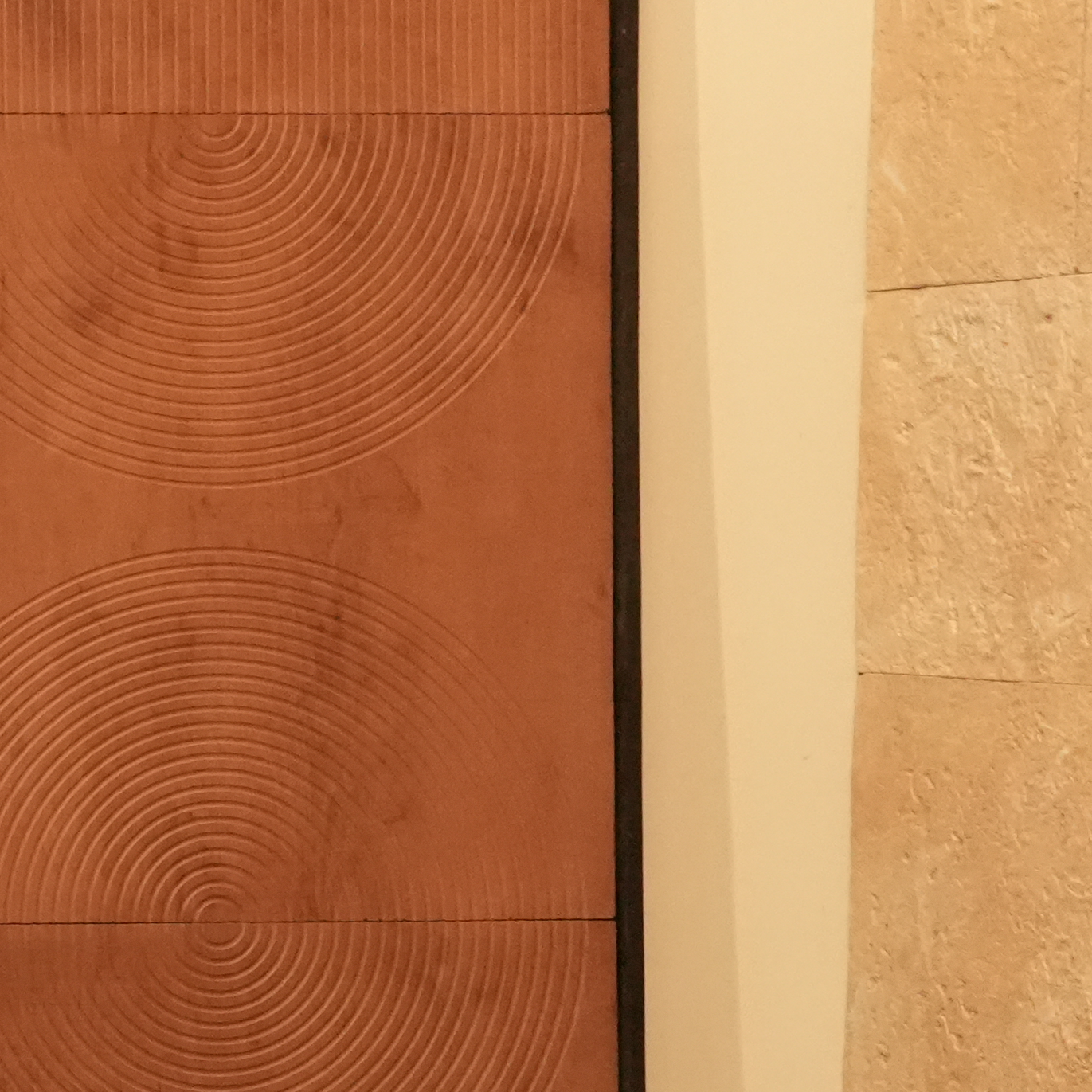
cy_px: 911
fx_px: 5425
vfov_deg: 11.4
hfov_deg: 9.9
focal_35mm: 152
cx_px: -1656
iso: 5000
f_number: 7.1
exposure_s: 1/160
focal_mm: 35
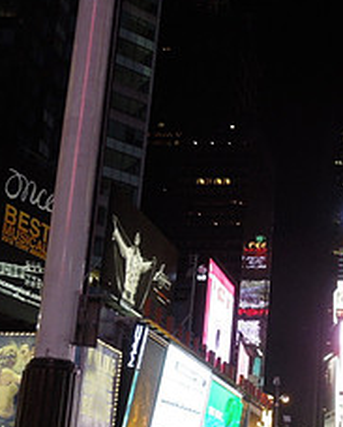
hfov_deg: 22.9
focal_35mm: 62
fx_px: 785
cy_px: 319
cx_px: 395
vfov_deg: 30.0
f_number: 3.3
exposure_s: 1/40
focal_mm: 4.5
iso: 140
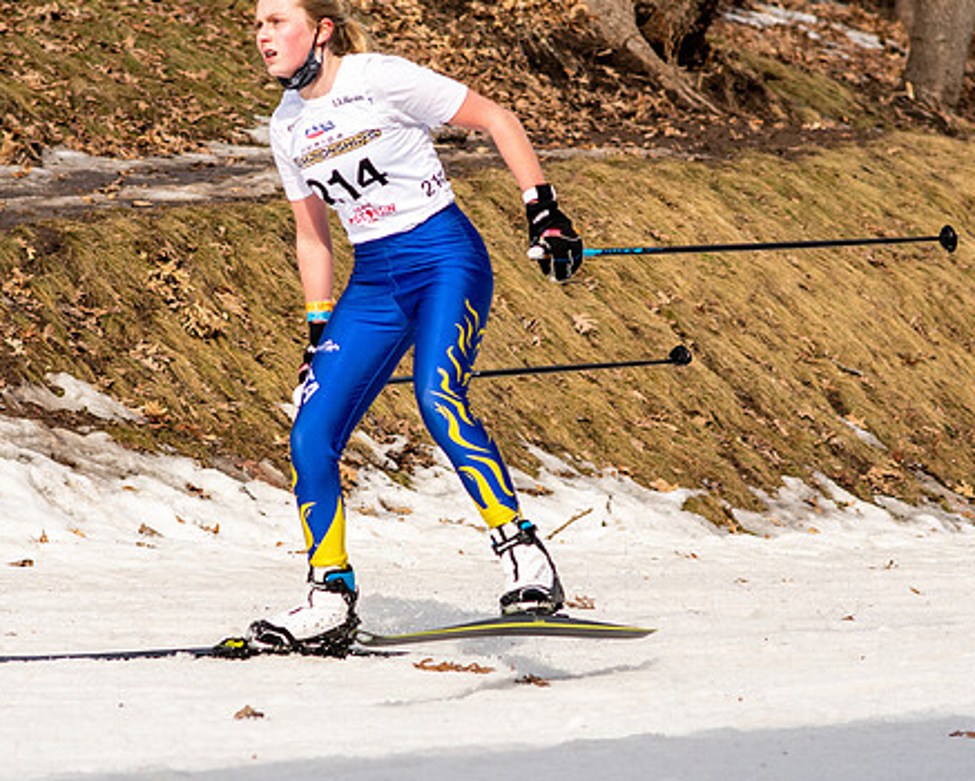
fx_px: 5399
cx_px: 389
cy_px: 392
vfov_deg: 8.3
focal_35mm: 187
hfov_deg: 10.3
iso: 400
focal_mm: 85
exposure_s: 1/3200
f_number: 4
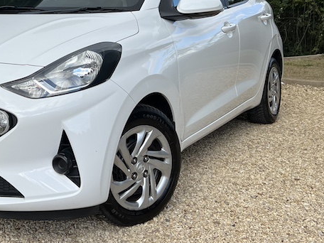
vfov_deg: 25.2
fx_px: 534
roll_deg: +0.3
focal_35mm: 57
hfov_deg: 32.7
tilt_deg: -0.4
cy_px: 44
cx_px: 57
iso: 50
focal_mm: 5.7
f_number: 1.5
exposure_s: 1/1724
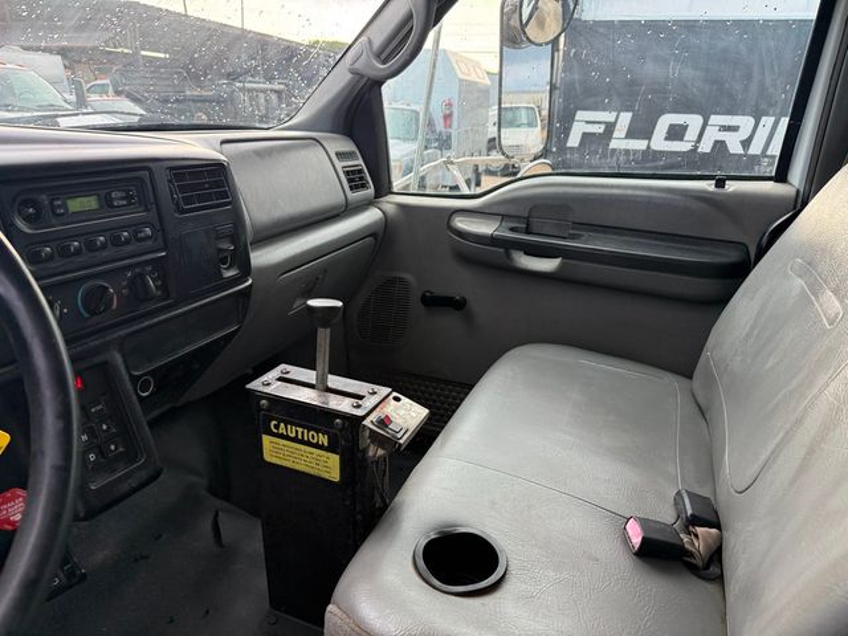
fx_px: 588
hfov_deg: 71.6
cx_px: 424
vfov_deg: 56.8
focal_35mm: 24
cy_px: 318
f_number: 1.78
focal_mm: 6.76
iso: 200
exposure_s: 1/103
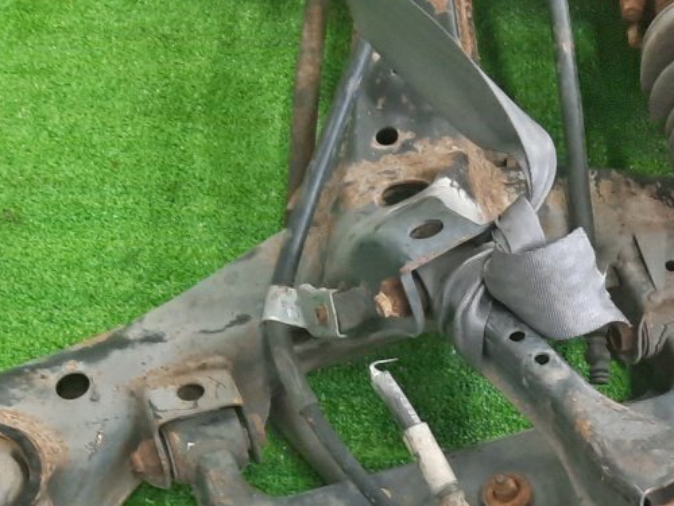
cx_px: 515
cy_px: 522
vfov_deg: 19.8
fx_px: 1402
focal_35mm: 72
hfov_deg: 26.6
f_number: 2
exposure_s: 1/33
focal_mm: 4.6
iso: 298
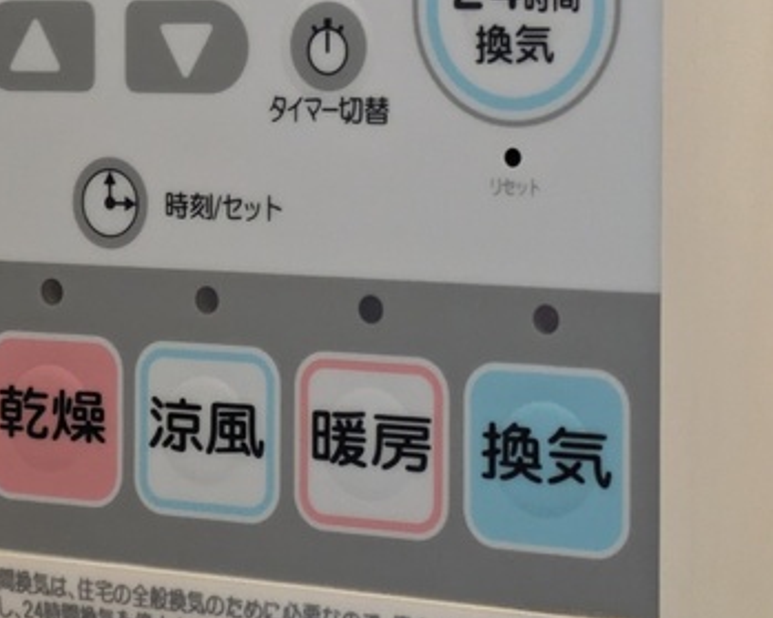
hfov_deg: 14.1
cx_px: 337
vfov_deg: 11.2
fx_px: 3133
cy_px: 173
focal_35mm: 137
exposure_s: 1/120
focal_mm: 5.43
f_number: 1.89
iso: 631
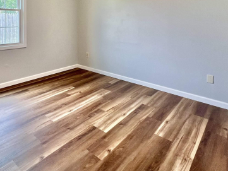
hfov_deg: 69.4
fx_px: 158
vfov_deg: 51.1
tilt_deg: -0.1
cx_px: 75
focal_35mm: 24
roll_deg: +0.4
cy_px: 21
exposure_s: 1/120
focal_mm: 1.57
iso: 80
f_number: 1.8
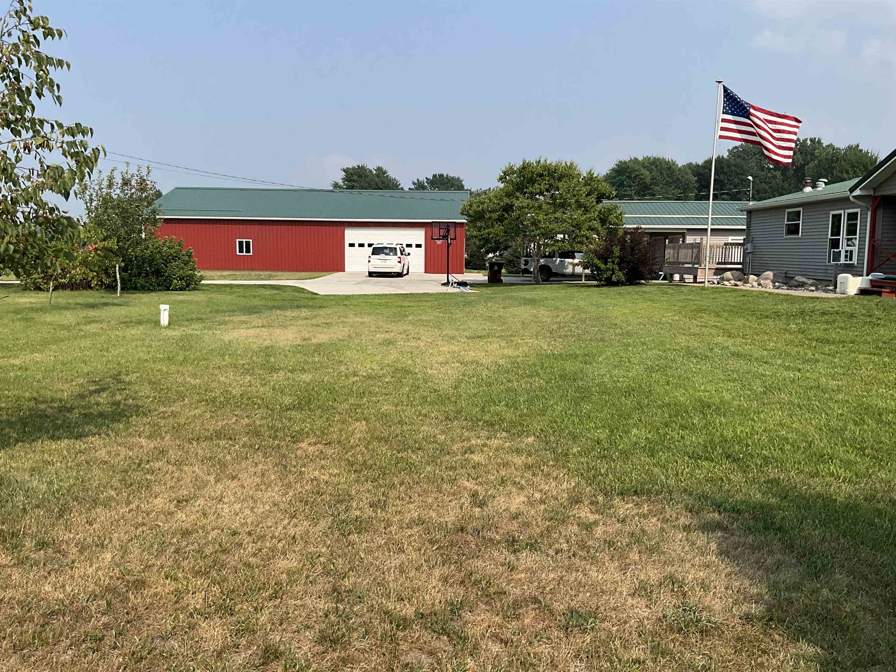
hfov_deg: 61.7
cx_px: 448
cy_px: 336
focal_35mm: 29
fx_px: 751
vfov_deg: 48.2
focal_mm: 3
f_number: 1.8
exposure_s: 1/1848
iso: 25
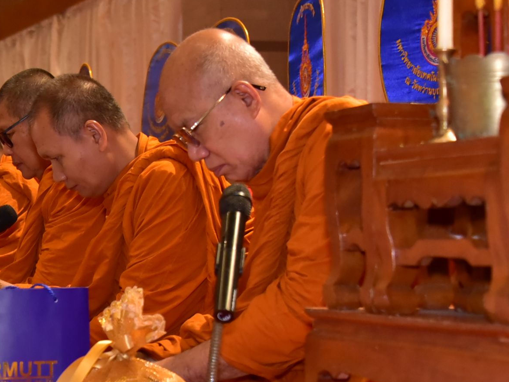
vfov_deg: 11.6
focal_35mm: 127
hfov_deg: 15.2
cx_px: -8
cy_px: 315
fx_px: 1867
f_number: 5.6
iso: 4000
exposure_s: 1/200
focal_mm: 62
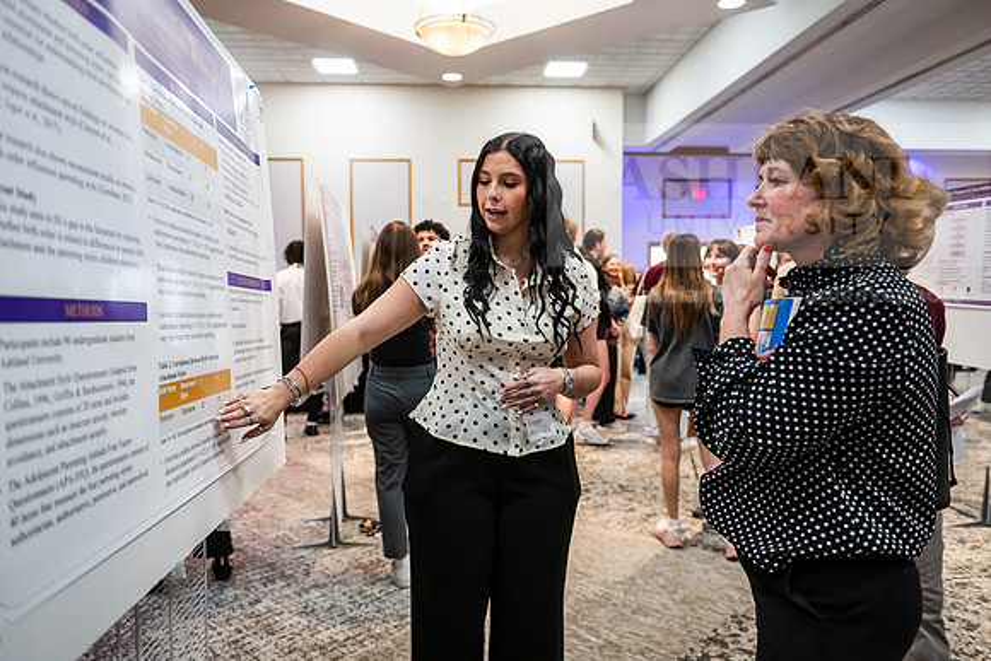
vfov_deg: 46.4
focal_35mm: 28
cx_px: 496
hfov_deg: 65.5
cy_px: 330
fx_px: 771
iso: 1600
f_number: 3.2
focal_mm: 28
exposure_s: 1/200
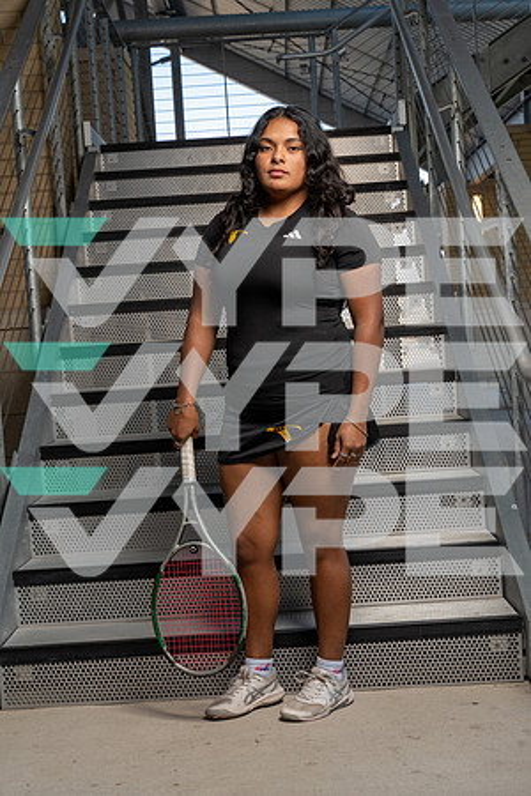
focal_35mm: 57
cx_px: 266
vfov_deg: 35.1
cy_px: 398
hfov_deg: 23.8
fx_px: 1261
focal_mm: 57
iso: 250
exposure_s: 1/250
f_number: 8
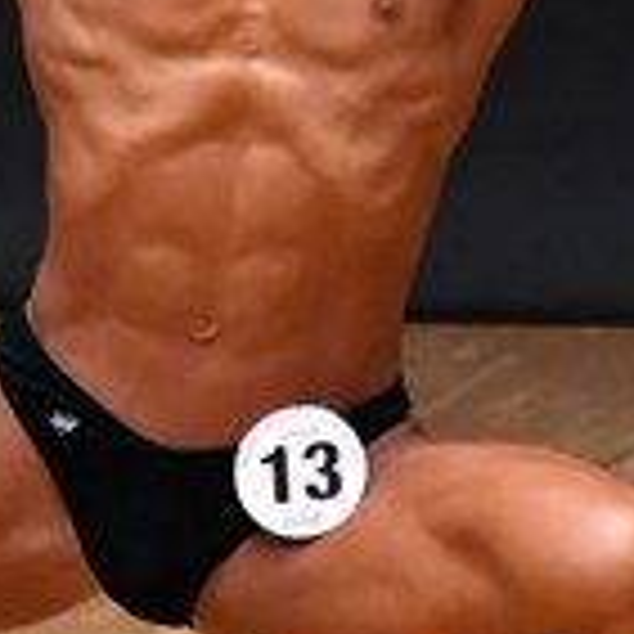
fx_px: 30398
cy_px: 207
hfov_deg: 1.2
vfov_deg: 1.2
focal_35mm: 1467
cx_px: 56
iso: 5000
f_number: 5.6
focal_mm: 210
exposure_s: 1/400
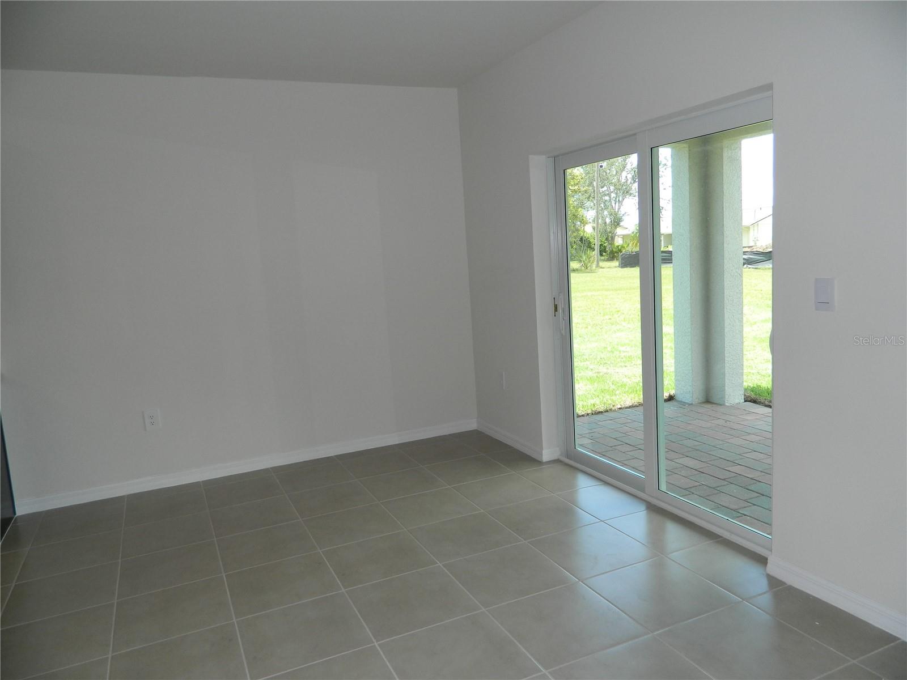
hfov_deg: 69.4
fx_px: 655
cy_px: 340
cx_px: 454
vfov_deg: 54.9
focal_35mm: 25
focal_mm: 4.5
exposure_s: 1/125
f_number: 3.1
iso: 80
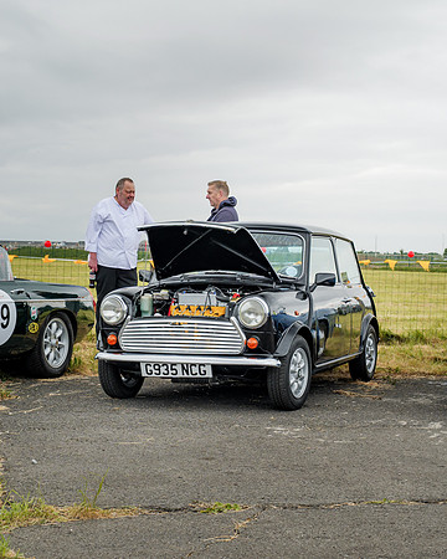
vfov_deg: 28.4
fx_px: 1103
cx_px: 214
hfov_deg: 22.9
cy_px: 262
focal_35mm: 67
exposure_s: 1/200
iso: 100
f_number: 4.5
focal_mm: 22
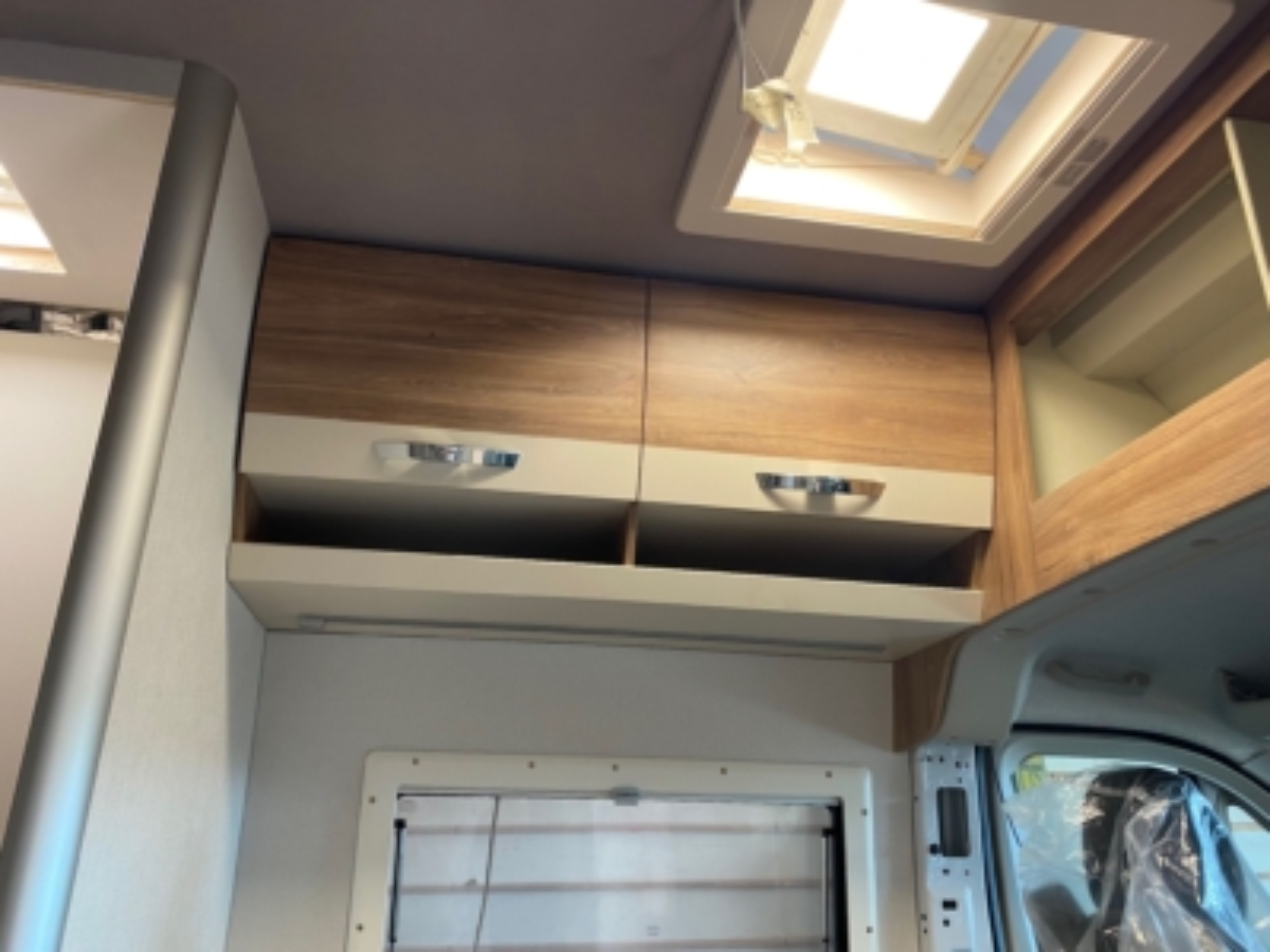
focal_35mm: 26
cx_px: 635
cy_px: 476
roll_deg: +0.2
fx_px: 954
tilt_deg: +20.6
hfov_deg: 67.3
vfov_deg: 53.1
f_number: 1.8
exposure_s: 1/50
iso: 100
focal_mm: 4.25
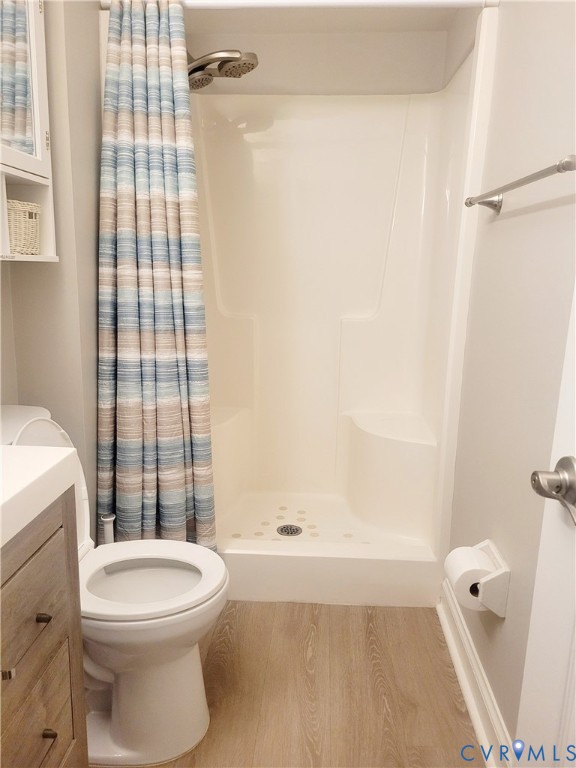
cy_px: 384
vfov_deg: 67.3
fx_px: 577
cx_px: 288
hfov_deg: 53.1
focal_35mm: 26
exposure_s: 1/120
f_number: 1.8
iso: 320
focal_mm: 5.4
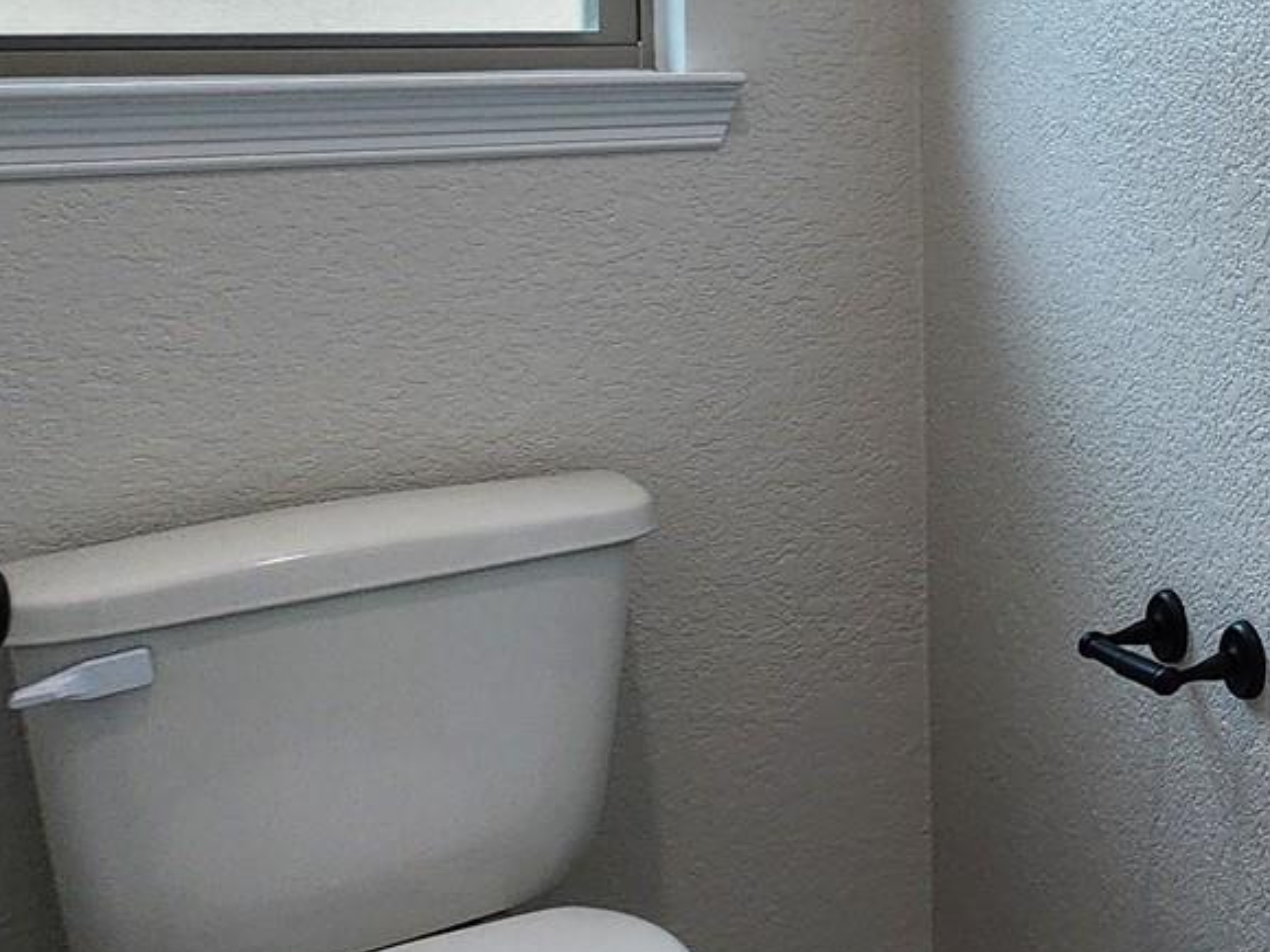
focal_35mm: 46
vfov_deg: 30.0
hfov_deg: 24.5
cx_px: 2134
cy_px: 68
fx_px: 1687
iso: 64
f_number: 2.2
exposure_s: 1/60
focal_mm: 2.2
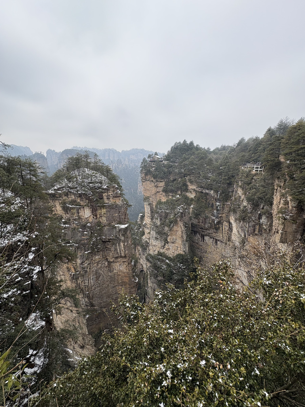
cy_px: 204
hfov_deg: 85.7
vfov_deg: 102.1
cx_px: 152
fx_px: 164
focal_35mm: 14
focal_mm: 2.22
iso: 50
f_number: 2.2
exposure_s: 1/968
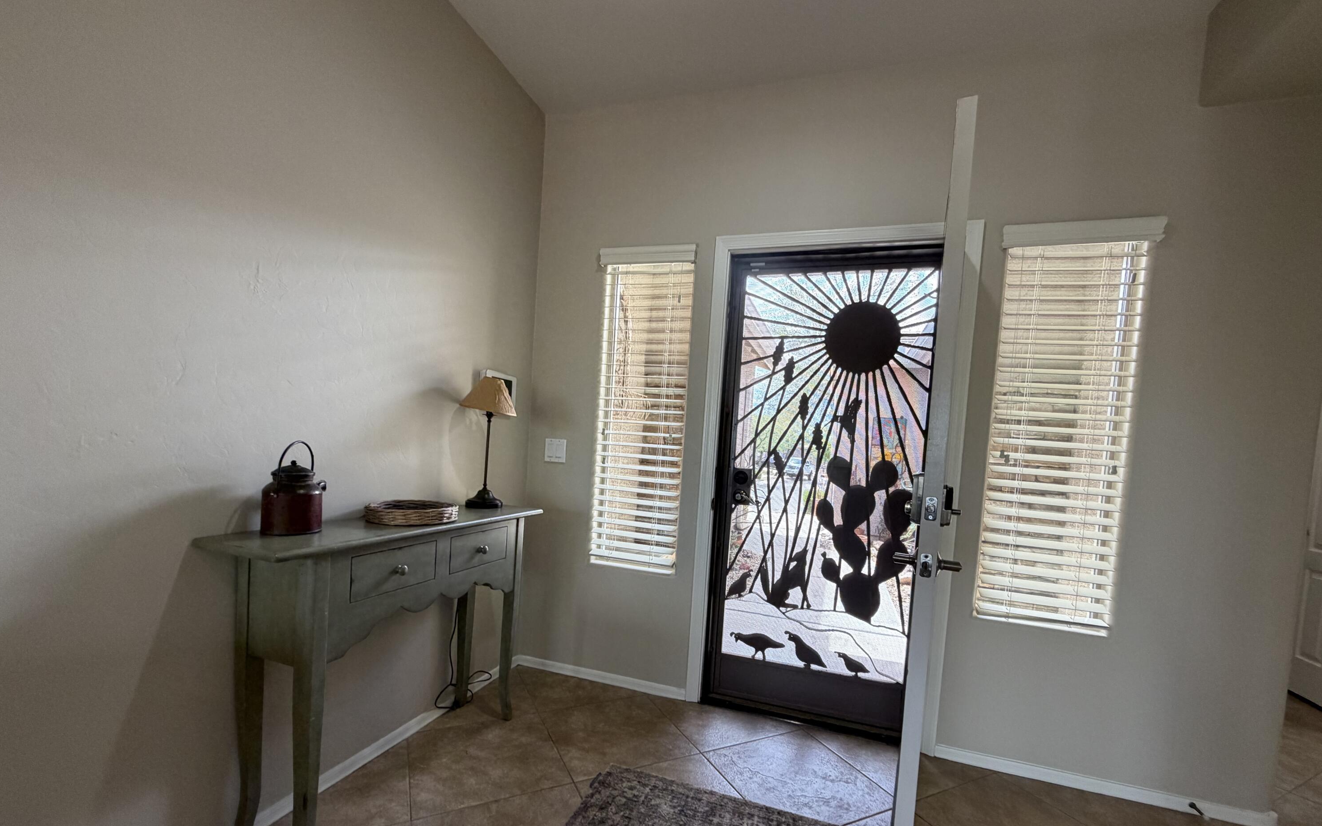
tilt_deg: -3.2
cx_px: 664
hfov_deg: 101.5
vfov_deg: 74.4
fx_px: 540
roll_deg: -4.4
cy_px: 472
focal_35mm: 15
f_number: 2.2
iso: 250
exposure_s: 1/120
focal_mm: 2.22
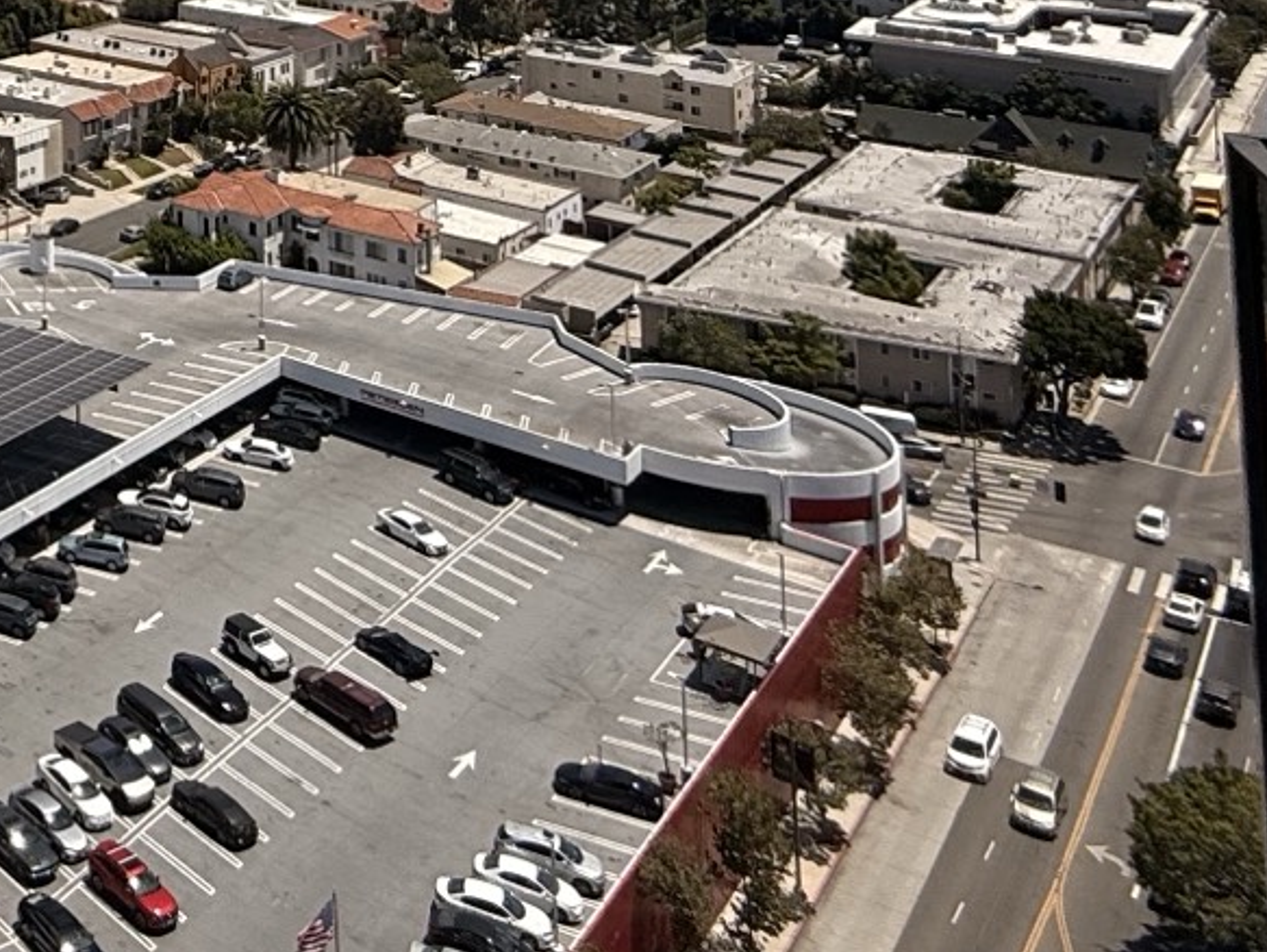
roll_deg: -0.6
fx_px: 1758
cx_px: -346
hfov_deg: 31.4
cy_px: -439
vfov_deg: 24.3
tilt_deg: +2.1
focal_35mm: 48
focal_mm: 2.22
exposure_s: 1/3289
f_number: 2.2
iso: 50
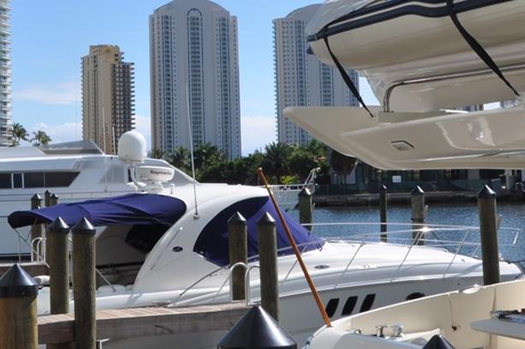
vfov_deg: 19.2
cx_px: 151
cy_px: 57
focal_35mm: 70
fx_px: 1020
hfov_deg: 28.6
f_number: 14
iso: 200
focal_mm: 18
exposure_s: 1/200
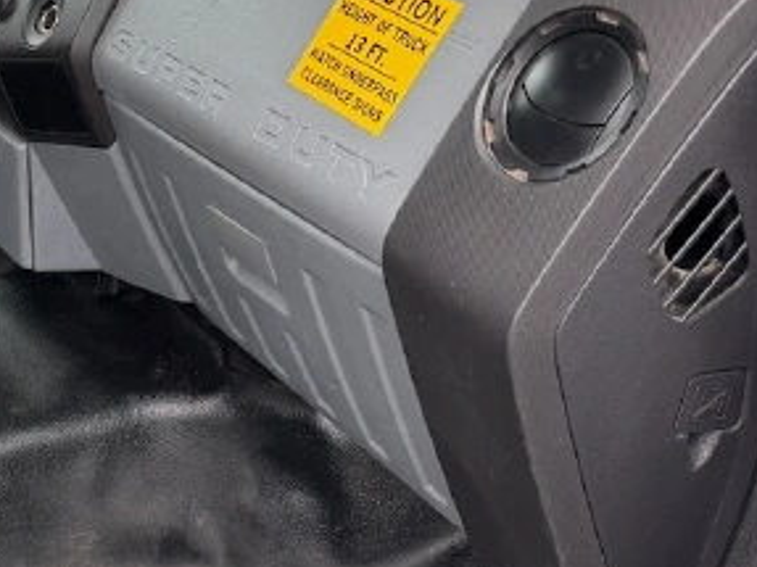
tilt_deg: -26.6
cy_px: 301
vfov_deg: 21.9
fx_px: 1465
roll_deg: -0.3
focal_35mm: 67
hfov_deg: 25.1
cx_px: -224
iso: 80
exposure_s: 1/172
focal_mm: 6.76
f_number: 1.78
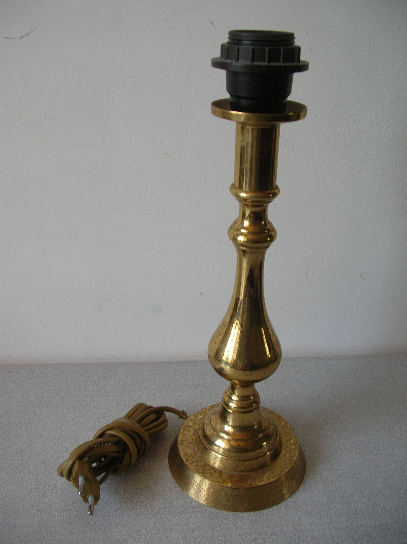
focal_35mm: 35
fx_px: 550
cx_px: 204
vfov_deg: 52.7
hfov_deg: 40.6
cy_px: 272
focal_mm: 5.8
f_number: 2.8
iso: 50
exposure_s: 1/23.4
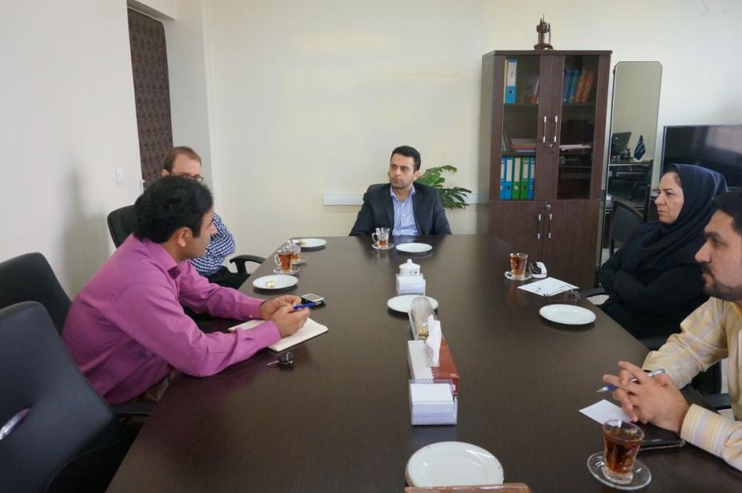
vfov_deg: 47.8
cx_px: 376
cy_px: 229
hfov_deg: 67.5
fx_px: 556
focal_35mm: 27
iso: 2000
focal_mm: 16
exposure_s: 1/160
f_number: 4
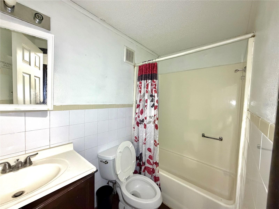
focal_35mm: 14
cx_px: 140
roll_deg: -1.7
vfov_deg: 85.7
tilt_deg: -3.0
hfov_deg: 102.1
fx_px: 113
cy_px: 104
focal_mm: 2.22
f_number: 2.2
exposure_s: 1/60
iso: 640
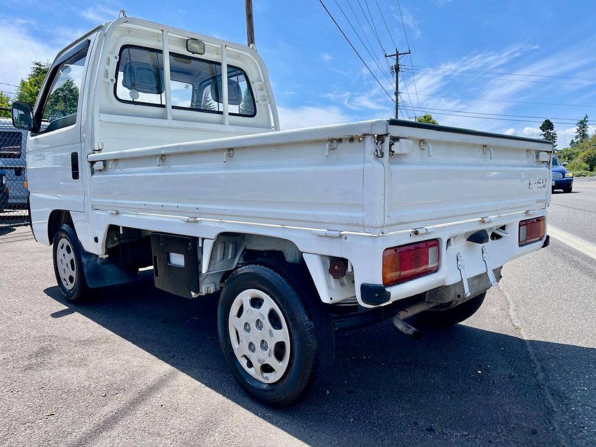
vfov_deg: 54.9
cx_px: 298
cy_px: 224
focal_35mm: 25
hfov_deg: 69.4
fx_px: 430
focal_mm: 5.1
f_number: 1.6
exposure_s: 1/2717
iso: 32
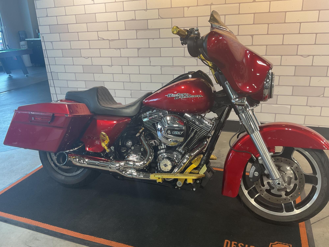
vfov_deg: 48.2
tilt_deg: -21.1
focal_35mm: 29
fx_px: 276
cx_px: 164
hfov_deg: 61.7
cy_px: 124
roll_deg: +3.5
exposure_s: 1/50
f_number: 1.8
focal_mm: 3
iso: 50
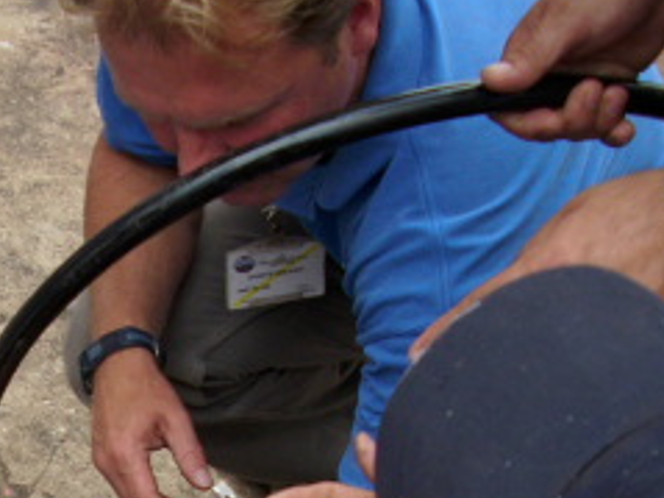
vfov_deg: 16.7
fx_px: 1591
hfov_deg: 22.5
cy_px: 651
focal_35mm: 83
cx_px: -31
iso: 50
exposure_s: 1/260
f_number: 2.8
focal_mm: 6.2
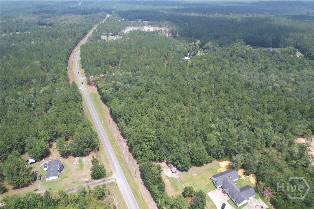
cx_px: 157
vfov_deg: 57.2
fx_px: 192
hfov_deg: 78.6
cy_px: 104
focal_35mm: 22
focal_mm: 8.38
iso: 100
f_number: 2.8
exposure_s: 1/1000
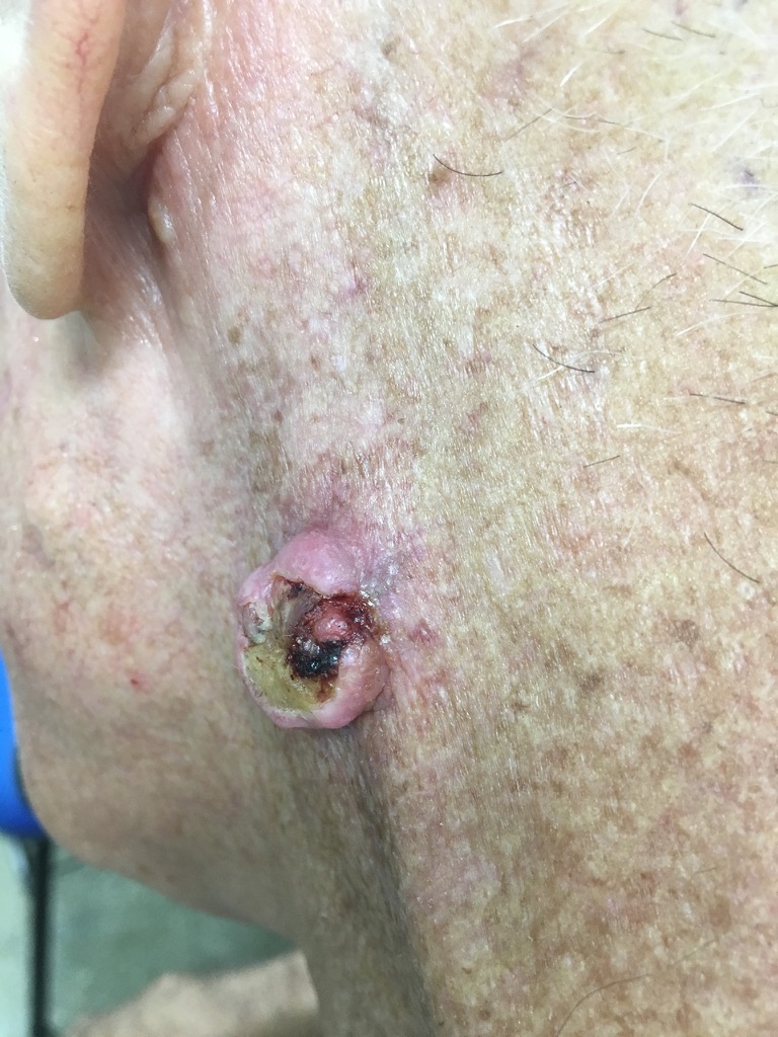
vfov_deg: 61.7
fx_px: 869
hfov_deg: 48.2
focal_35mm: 29
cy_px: 518
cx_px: 389
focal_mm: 4.15
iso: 100
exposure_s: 1/30
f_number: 2.2
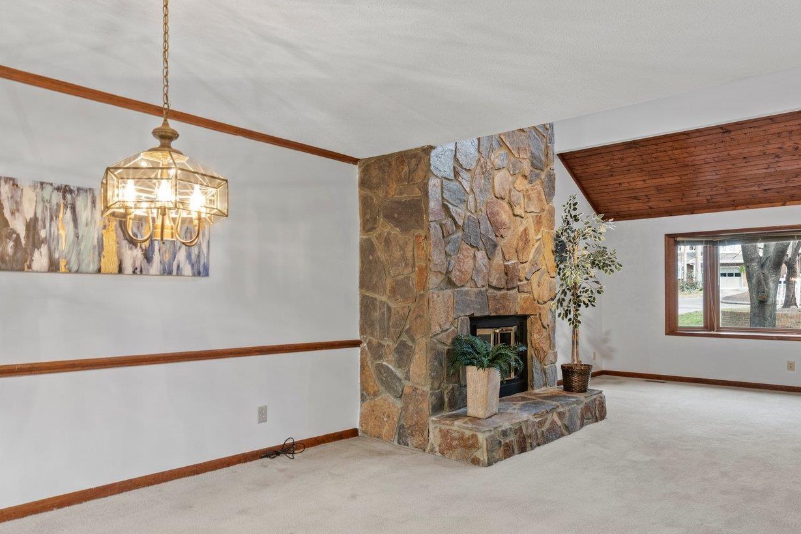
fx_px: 556
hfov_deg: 71.5
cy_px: 292
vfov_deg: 51.2
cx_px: 409
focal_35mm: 25
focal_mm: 15
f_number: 8
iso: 500
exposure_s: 1/1.25
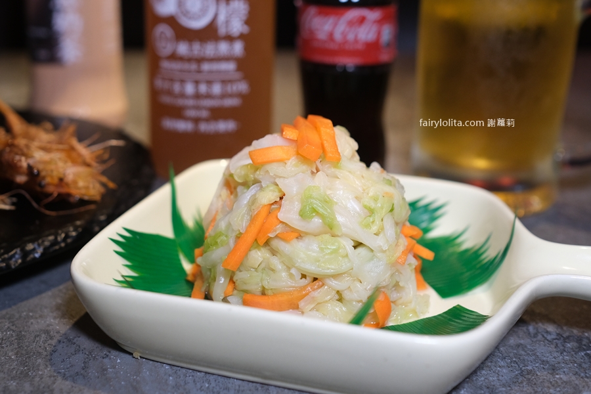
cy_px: 197
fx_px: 575
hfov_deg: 54.4
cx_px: 296
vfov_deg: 37.9
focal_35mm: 35
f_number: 2.8
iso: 1000
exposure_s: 1/105
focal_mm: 23
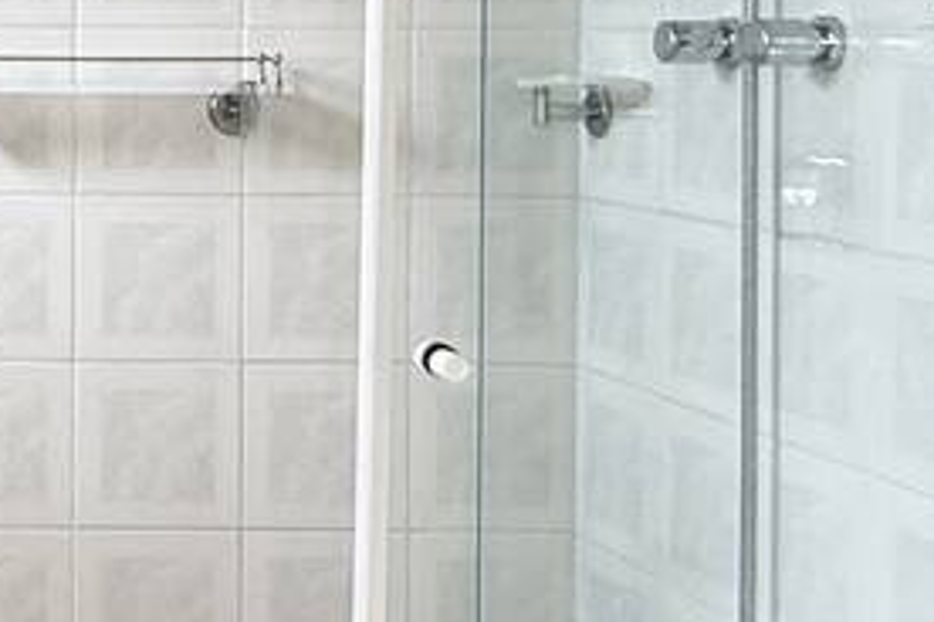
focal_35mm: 76
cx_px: -267
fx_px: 1972
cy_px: 44
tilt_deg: +0.7
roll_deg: -0.7
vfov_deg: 17.6
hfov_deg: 23.6
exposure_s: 1/99
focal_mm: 2.22
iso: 200
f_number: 2.2
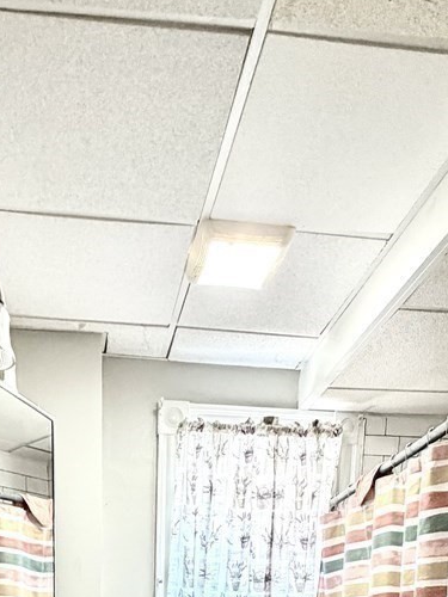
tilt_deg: -10.5
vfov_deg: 31.5
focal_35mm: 43
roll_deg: -0.6
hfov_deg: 33.2
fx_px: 742
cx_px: 142
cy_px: 811
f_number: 2.2
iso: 400
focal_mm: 2.22
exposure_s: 1/60
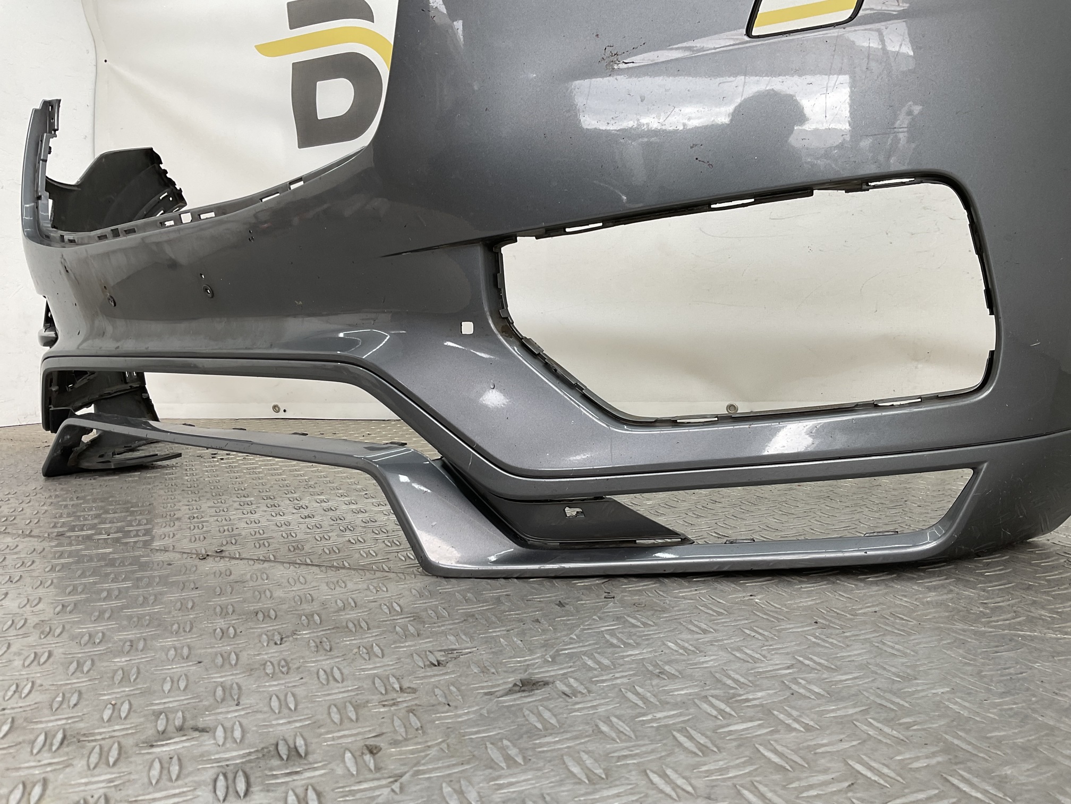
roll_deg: +1.2
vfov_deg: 48.2
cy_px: 402
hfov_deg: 61.7
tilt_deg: -5.7
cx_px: 536
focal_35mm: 29
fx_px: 897
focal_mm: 3
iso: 16
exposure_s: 1/100
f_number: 1.8
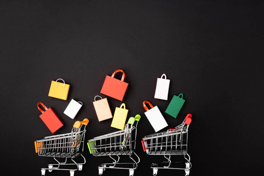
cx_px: 132
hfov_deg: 39.6
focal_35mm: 50
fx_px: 367
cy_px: 88
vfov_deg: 27.0
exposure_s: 1/200
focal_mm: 50
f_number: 8
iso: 100
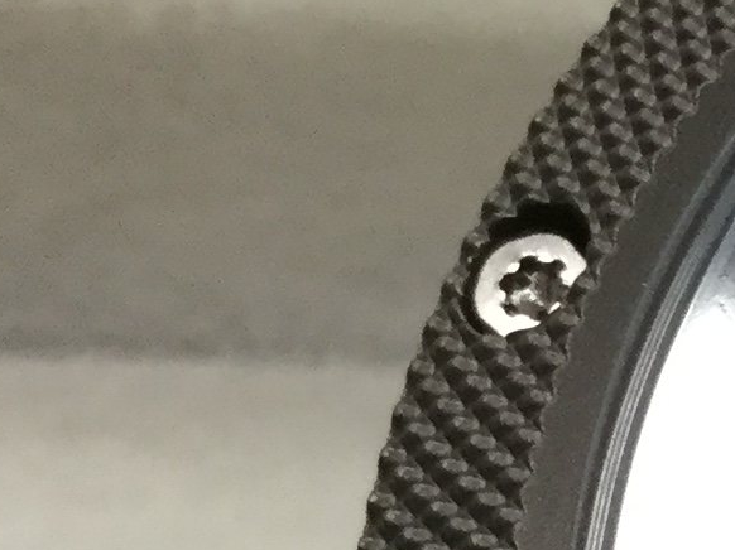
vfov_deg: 8.3
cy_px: 951
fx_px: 3693
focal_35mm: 174
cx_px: 1498
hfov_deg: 10.4
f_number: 2.4
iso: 40
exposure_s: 1/30
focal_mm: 3.3
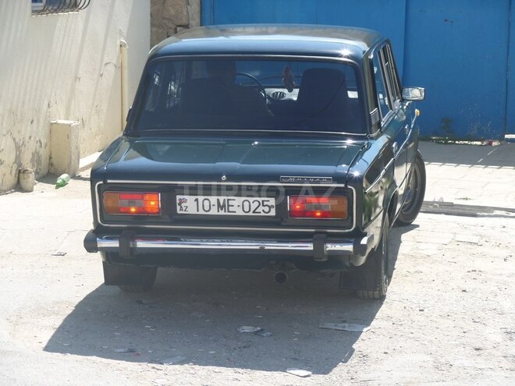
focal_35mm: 141
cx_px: 258
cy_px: 193
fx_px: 2098
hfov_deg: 14.0
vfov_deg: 10.5
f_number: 4.2
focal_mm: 25.2
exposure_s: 1/350
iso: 100
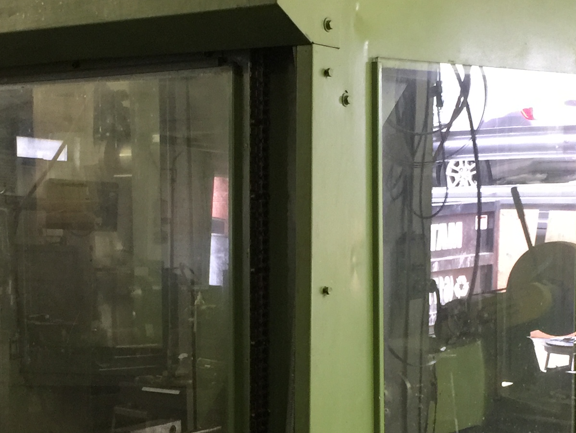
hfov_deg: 24.7
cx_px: 292
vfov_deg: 18.5
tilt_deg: -8.0
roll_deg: -0.4
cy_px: 343
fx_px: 1315
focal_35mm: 79
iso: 100
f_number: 2.2
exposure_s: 1/15
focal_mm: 4.15
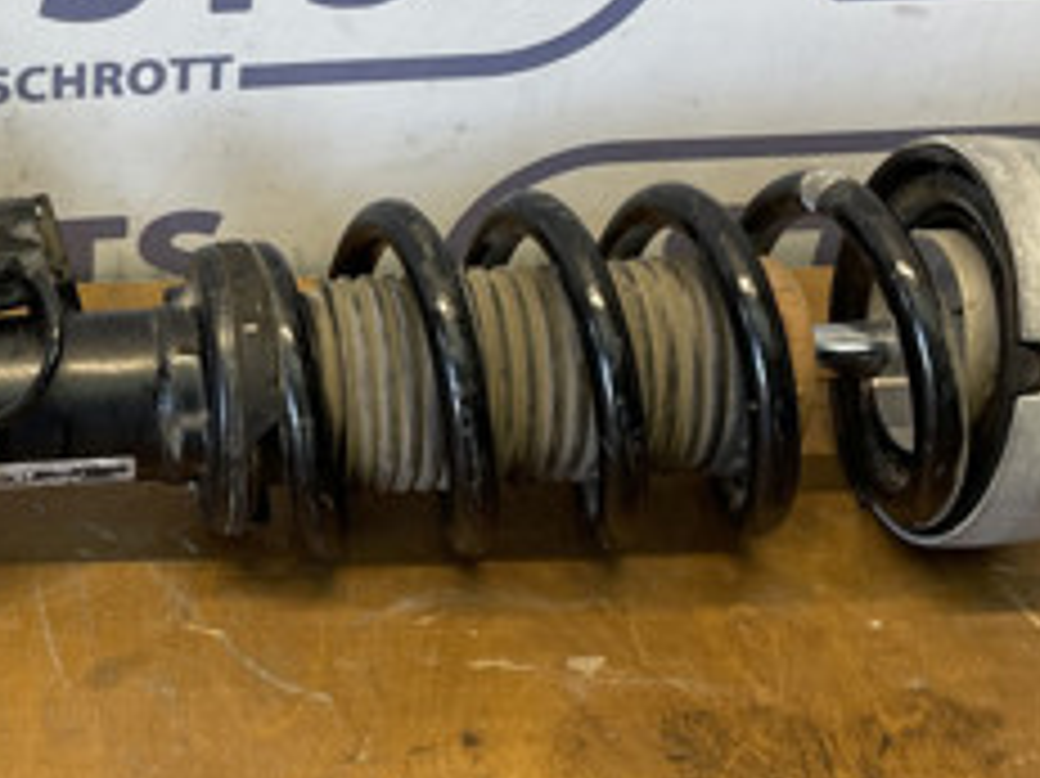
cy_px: 474
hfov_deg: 25.6
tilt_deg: -41.7
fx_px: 2162
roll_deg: +1.8
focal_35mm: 72
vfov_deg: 20.4
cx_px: -27
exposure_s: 1/100
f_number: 1.6
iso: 100
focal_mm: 4.2
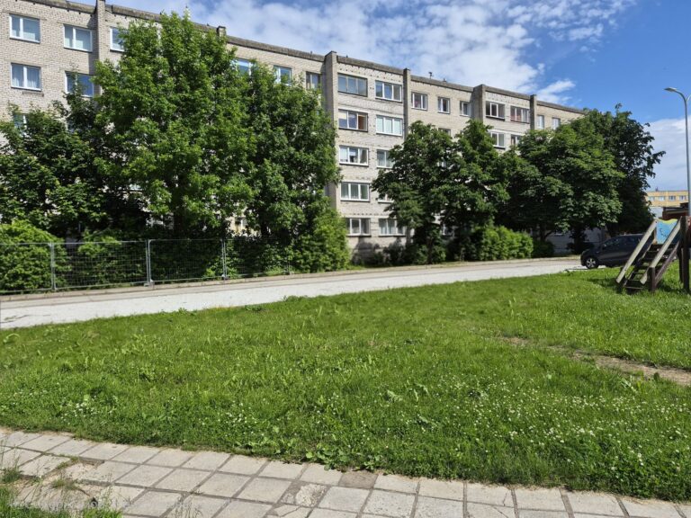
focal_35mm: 23
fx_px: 459
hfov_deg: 73.9
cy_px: 259
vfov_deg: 58.9
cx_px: 346
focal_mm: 5.4
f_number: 1.8
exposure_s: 1/10000
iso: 80
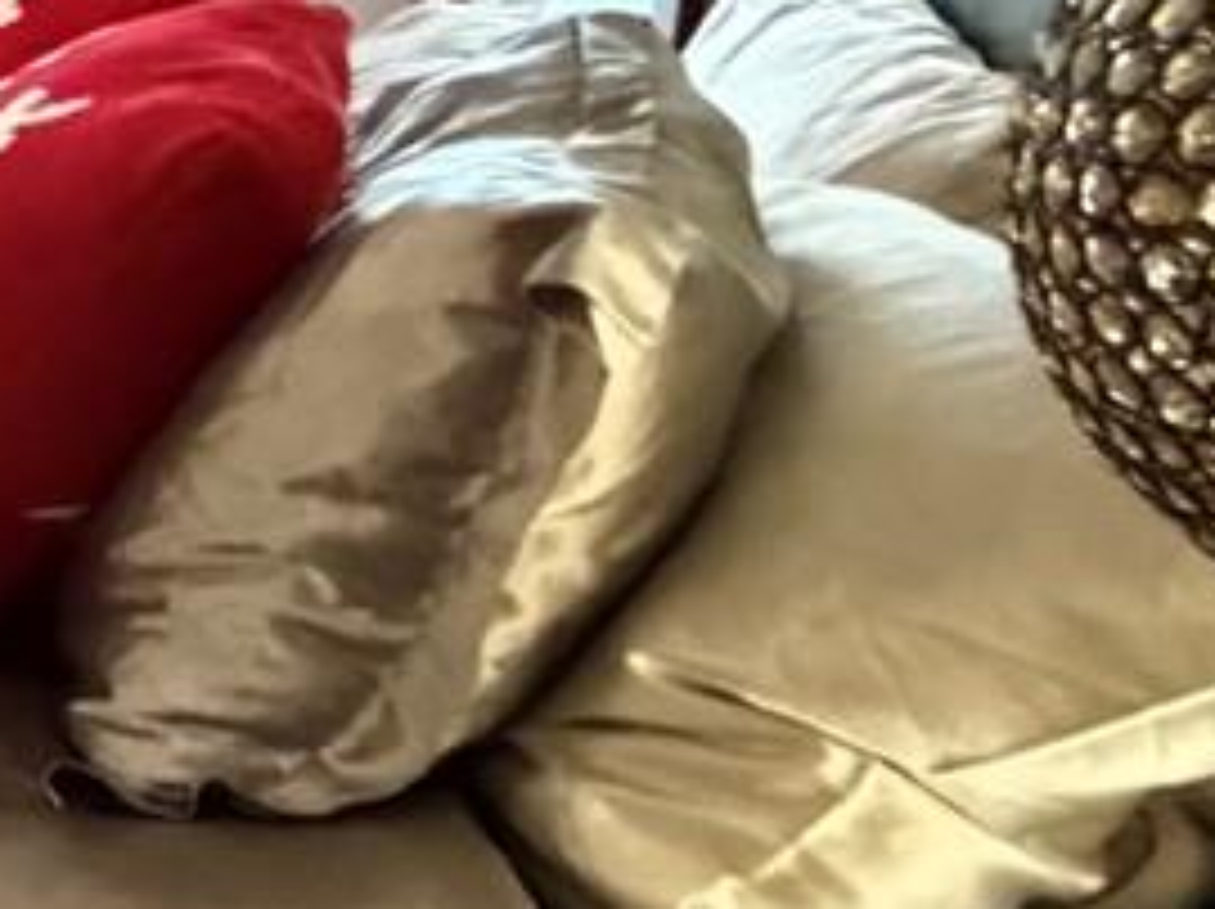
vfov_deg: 17.4
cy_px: 63
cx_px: -1638
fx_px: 2911
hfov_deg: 15.1
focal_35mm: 83
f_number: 2.2
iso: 3200
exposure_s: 1/15
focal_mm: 2.22
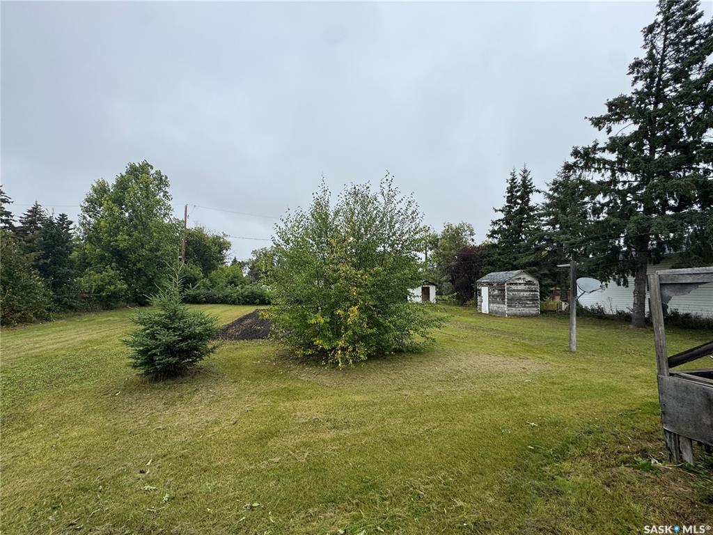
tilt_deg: +4.9
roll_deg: -0.5
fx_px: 288
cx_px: 356
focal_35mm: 14
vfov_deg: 85.7
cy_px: 268
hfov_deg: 102.1
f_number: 2.2
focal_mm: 2.22
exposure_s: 1/448
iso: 40
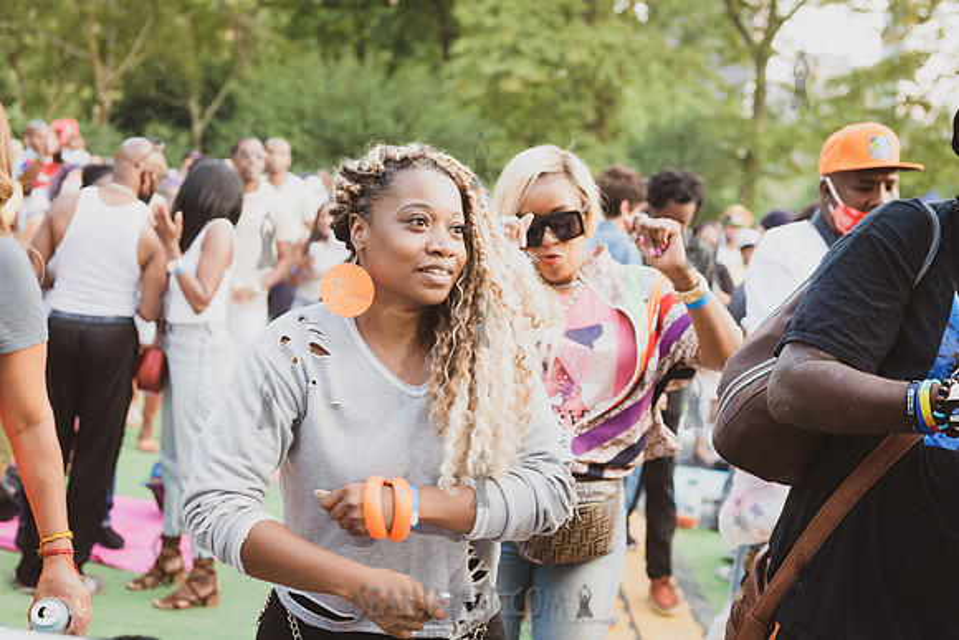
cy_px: 320
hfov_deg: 38.2
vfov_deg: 26.0
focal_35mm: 52
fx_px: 1385
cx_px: 480
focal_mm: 52
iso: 1000
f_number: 4
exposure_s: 1/125
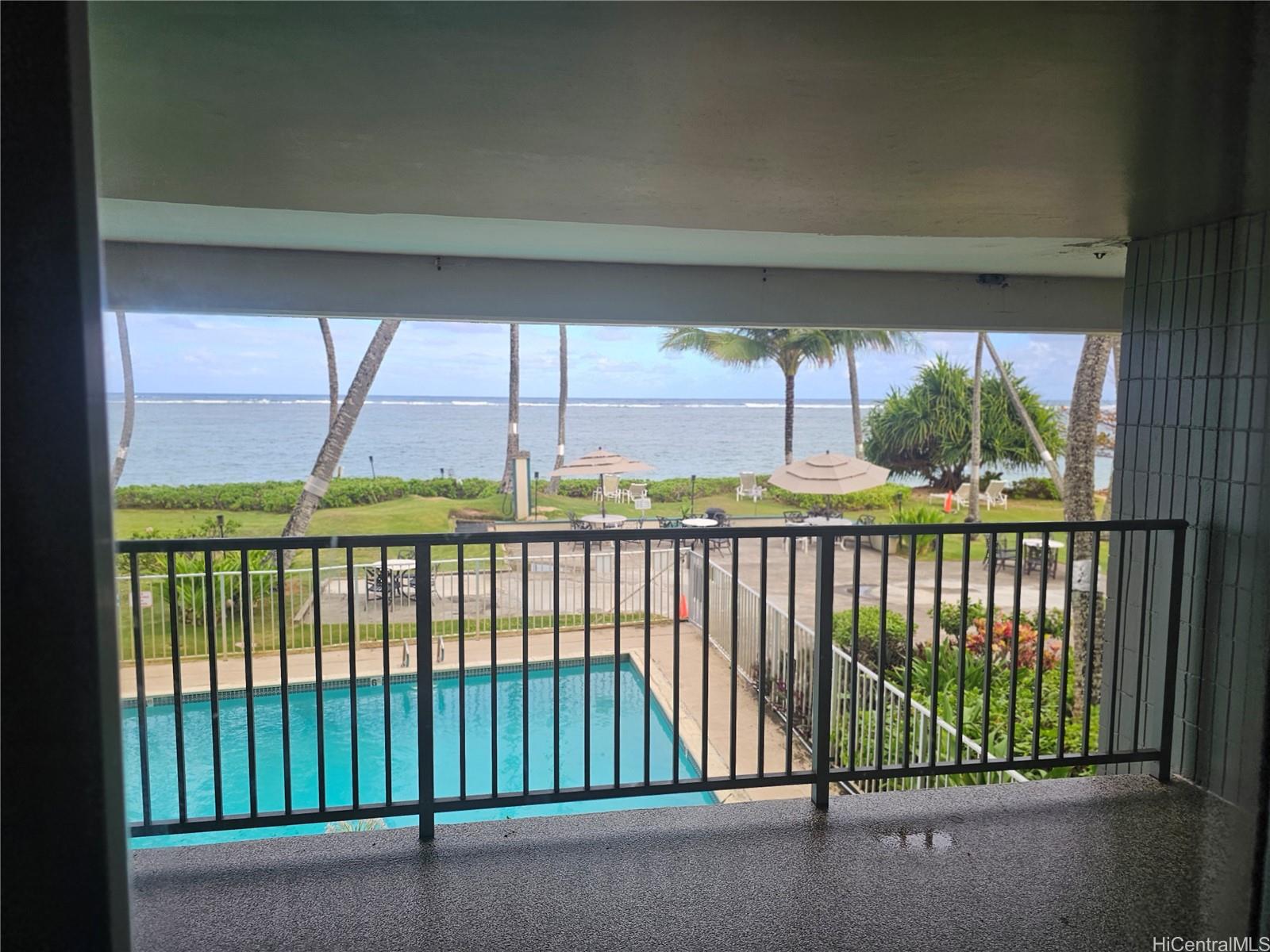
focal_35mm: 23
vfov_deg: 58.9
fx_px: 844
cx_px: 635
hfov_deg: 73.9
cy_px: 476
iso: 20
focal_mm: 6.3
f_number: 1.7
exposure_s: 1/432
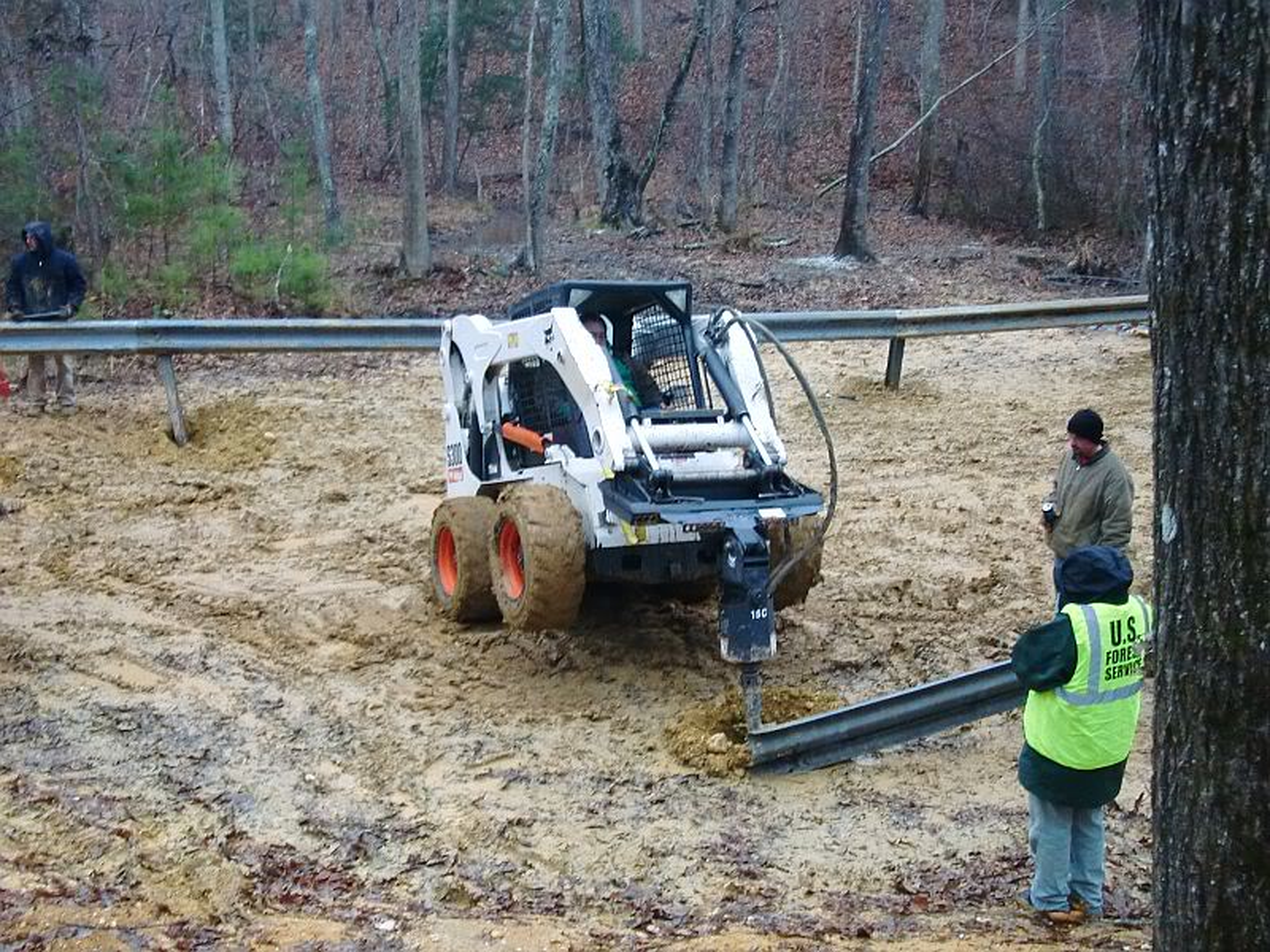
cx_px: 635
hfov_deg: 49.0
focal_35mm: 38
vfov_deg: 37.7
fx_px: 1394
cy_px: 476
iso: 320
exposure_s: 1/60
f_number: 3.9
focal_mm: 6.7
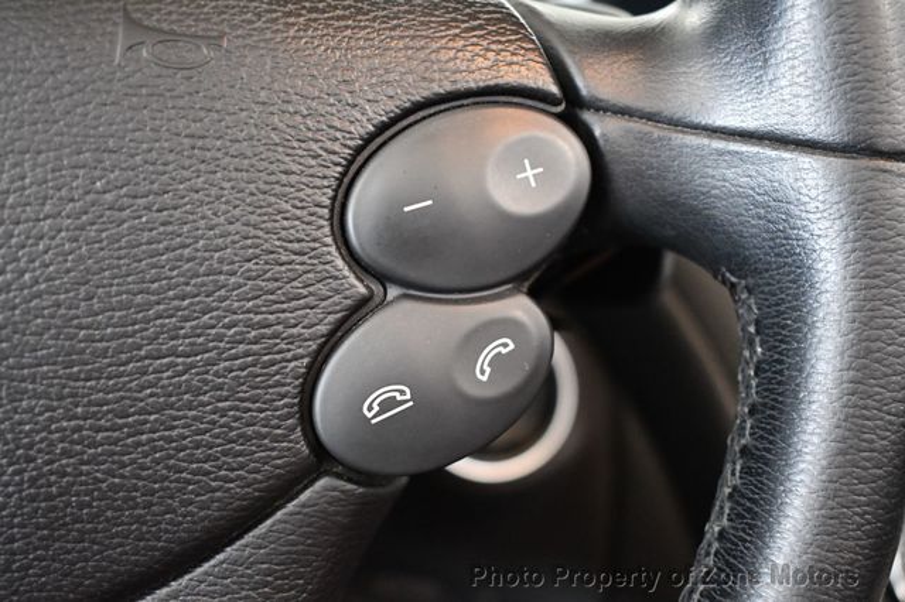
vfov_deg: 26.5
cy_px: 301
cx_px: 452
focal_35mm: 51
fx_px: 1281
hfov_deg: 38.9
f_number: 4.5
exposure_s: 1/60
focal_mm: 34
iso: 4500
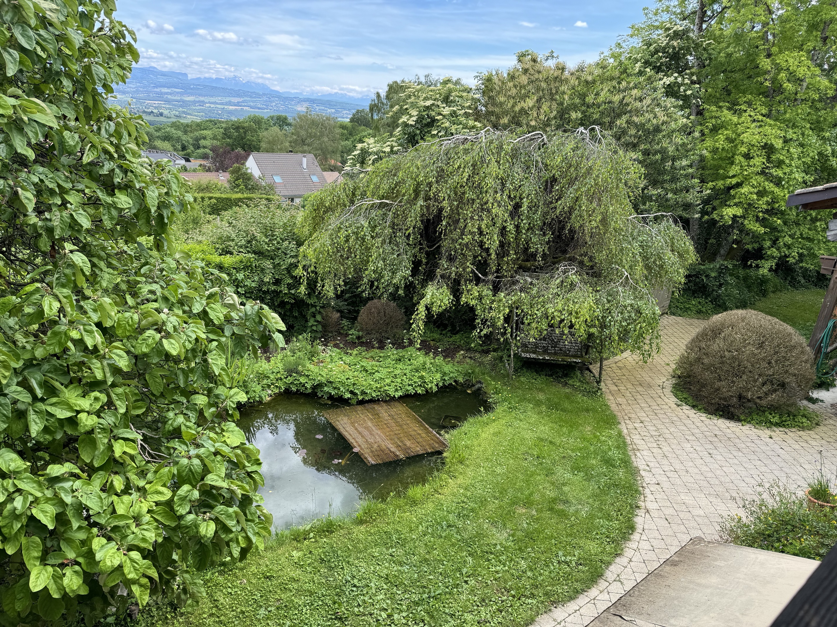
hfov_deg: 71.6
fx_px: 580
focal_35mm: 24
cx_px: 418
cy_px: 314
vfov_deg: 56.8
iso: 80
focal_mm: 6.76
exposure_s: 1/812
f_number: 1.78
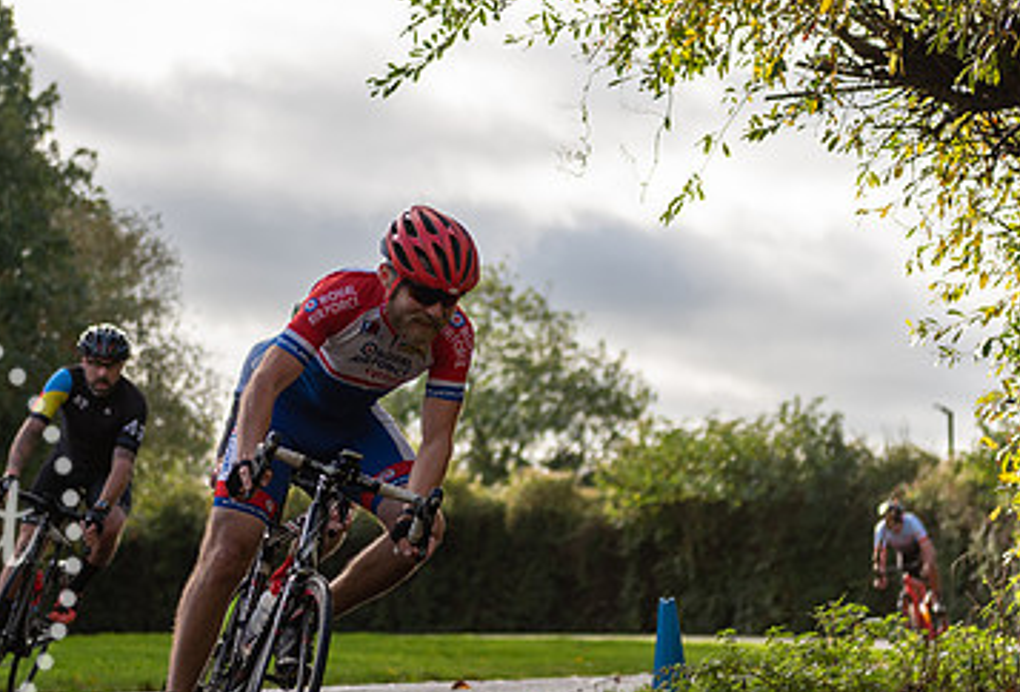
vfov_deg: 10.4
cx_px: 410
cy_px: 399
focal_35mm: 134
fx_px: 3816
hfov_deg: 15.2
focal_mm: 70
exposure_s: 1/2500
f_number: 2.8
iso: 200
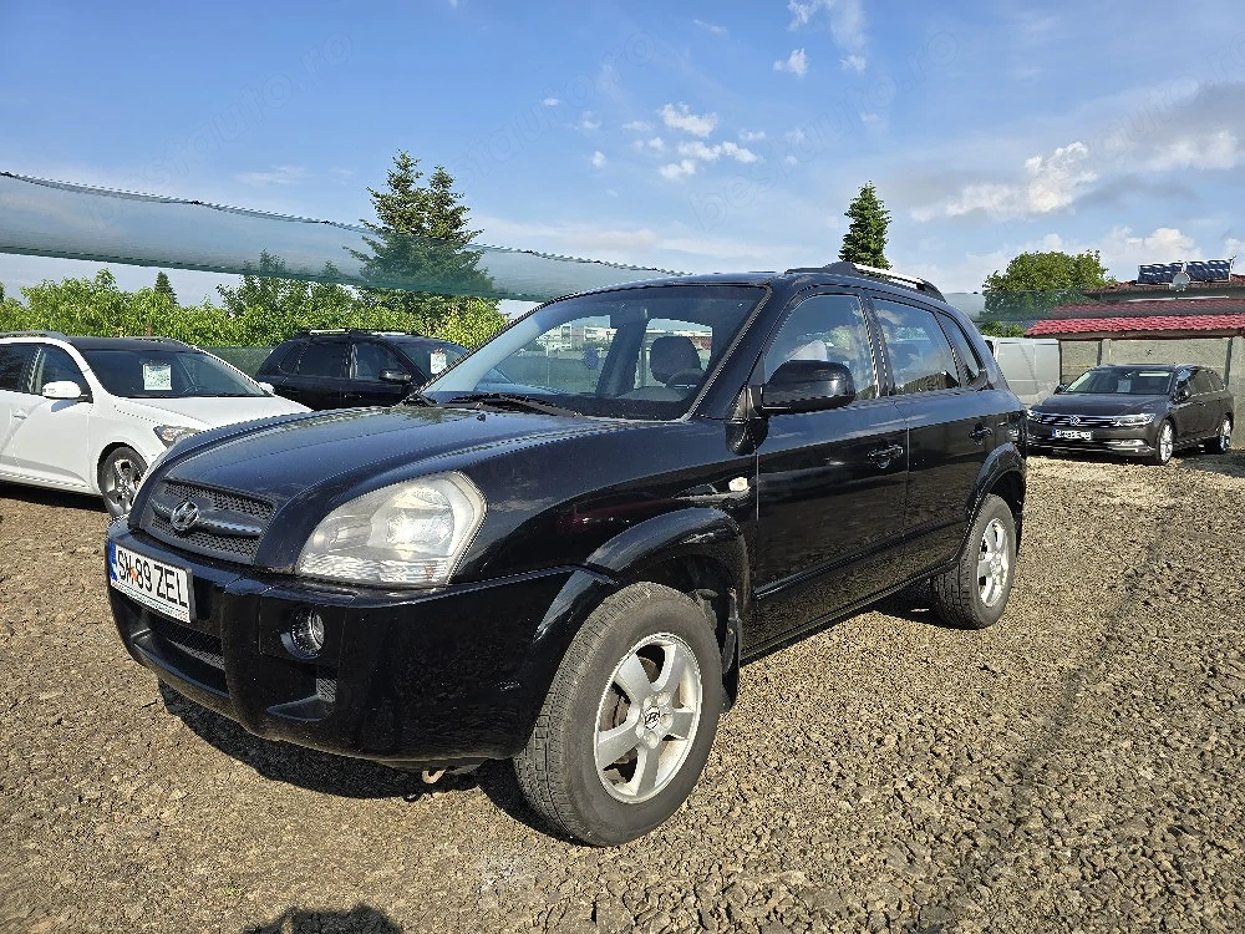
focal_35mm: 23
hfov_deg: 73.9
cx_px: 622
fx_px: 827
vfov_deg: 58.9
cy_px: 467
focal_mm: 6.3
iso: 12
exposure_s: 1/625
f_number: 1.7
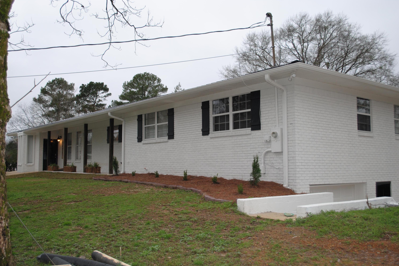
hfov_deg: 51.9
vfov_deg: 35.9
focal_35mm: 37
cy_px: 136
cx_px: 199
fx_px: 410
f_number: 4
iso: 200
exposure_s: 1/125
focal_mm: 24
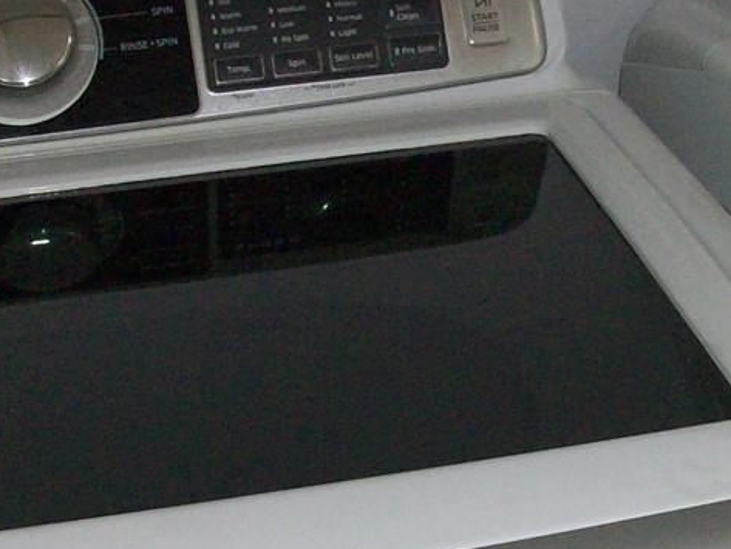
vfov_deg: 12.9
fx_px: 2429
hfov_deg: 16.9
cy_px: 306
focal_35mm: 115
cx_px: 648
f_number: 2.8
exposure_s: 1/60
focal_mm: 5.7
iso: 160
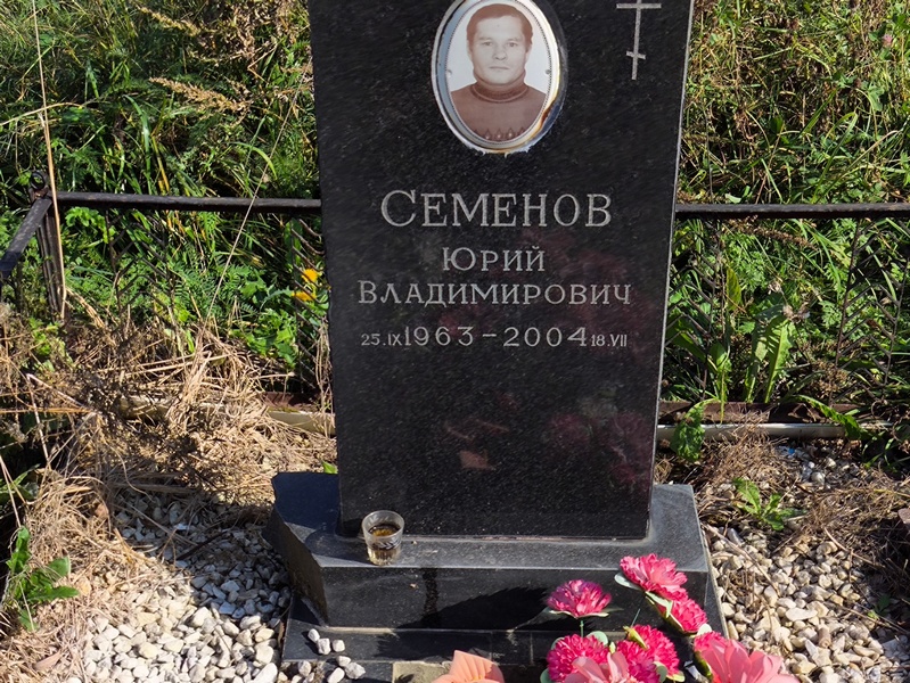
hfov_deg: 38.2
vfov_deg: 29.1
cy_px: 342
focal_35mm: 50
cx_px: 455
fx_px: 1315
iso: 50
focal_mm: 4.71
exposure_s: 1/1474
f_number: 1.7
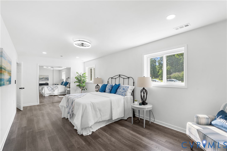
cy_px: 76
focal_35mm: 16
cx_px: 114
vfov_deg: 73.7
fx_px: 101
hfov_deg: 96.7
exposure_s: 1/20
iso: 200
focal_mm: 16
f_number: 8
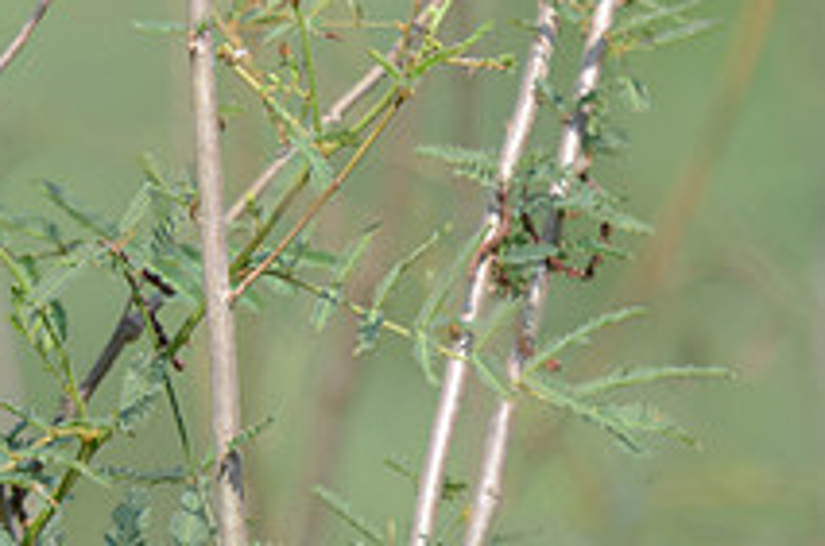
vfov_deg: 0.5
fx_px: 66515
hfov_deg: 0.7
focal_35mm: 2909
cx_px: 260
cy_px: 110
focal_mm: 560
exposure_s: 1/1250
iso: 180
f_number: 4
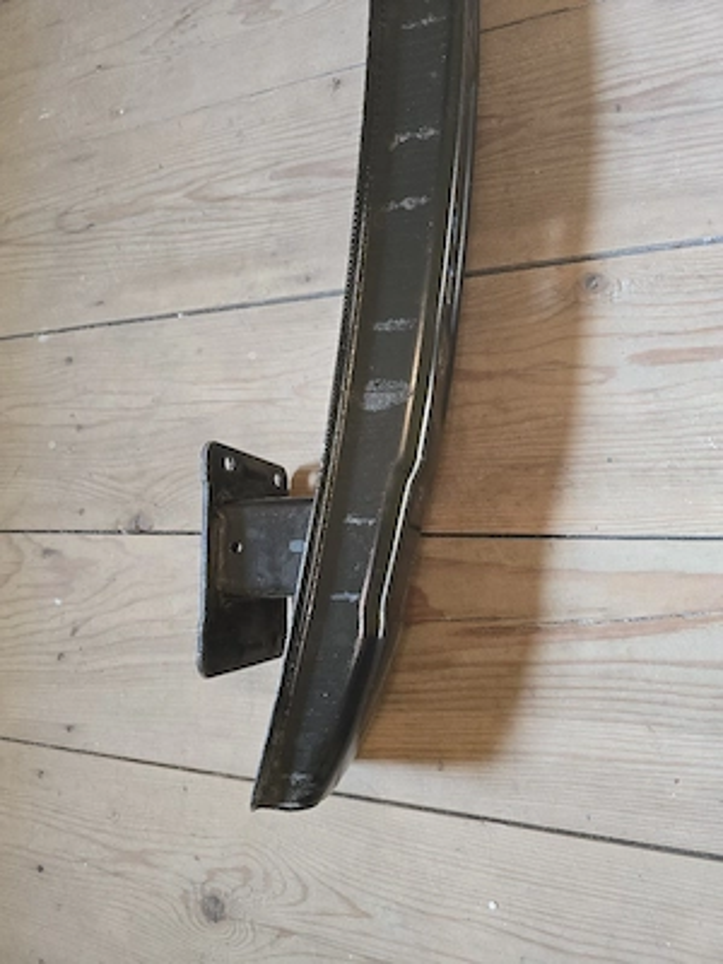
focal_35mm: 23
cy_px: 482
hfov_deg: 58.9
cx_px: 362
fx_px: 641
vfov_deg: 73.9
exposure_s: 1/101
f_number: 1.7
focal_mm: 6.3
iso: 320
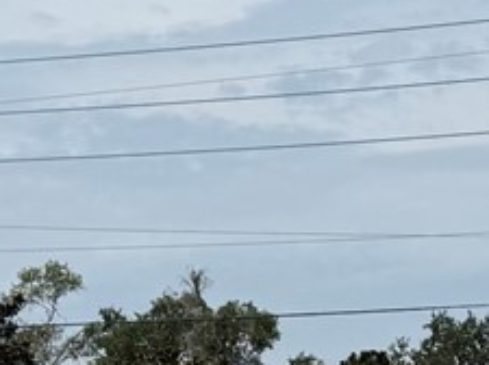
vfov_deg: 8.3
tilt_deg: -3.8
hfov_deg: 11.1
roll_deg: +1.7
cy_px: 680
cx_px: 745
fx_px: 2412
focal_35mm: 171
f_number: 1.78
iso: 80
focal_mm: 6.76
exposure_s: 1/10309
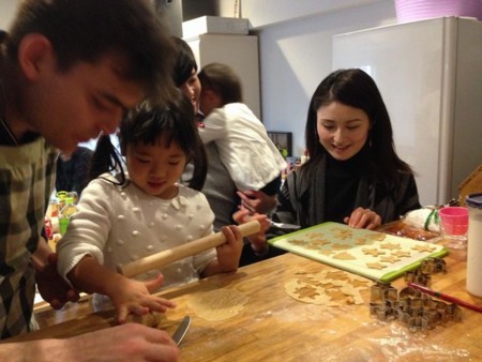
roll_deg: +1.2
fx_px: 460
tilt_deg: -11.2
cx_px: 241
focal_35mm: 33
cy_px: 181
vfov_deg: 43.0
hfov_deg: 55.3
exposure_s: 1/15
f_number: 2.4
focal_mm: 4.12
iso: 400
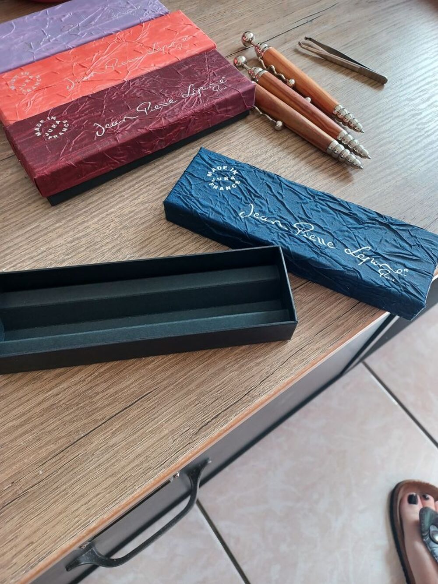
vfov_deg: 69.4
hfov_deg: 54.9
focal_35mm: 25
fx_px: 422
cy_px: 292
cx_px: 219
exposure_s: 1/50
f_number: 1.8
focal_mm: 4.6
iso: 200
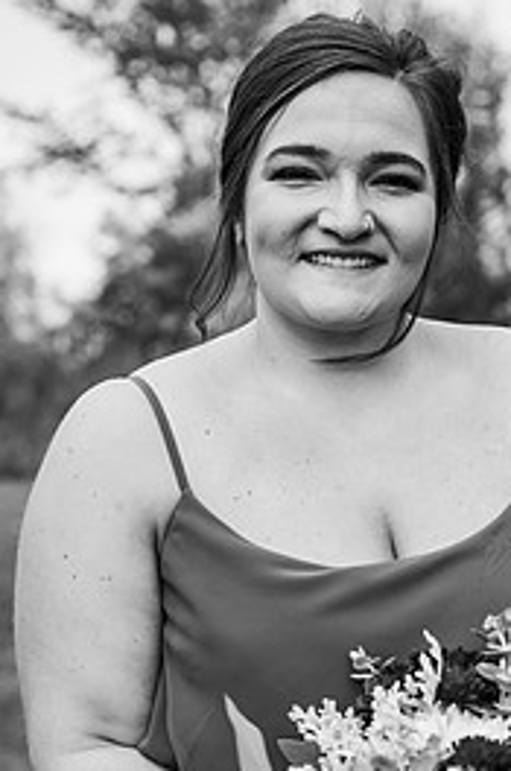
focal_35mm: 75
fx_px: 1603
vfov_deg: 26.8
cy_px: 532
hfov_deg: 18.1
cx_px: 337
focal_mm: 44
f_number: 3.2
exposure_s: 1/1000
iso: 200
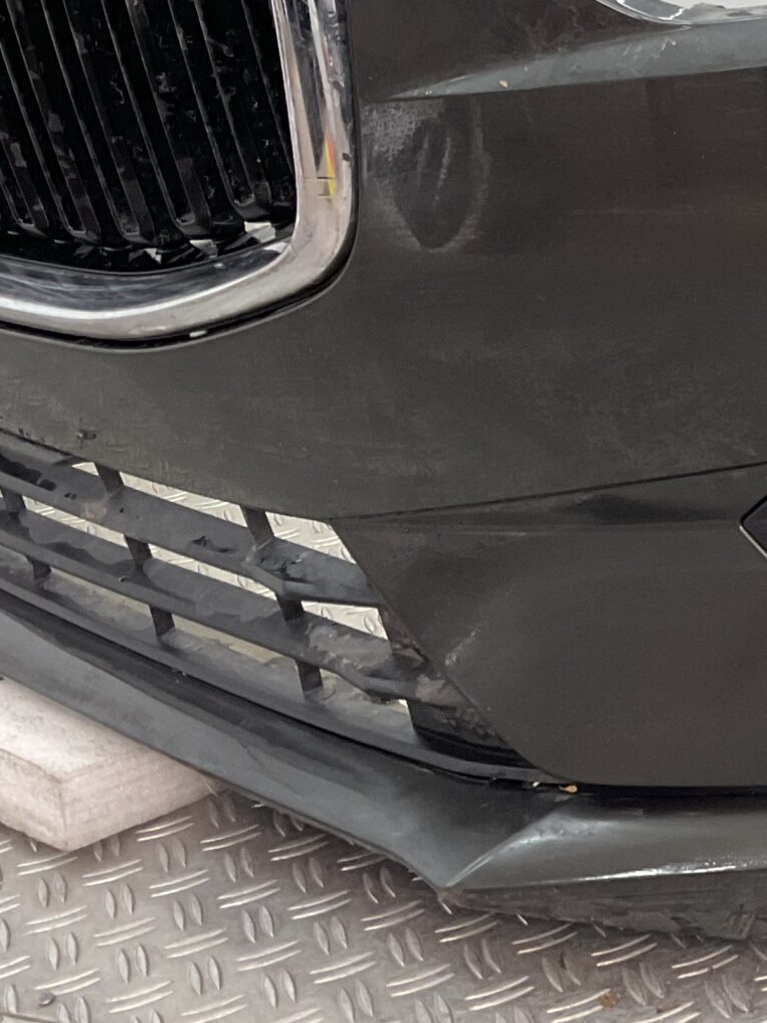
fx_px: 2156
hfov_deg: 18.7
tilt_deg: -20.9
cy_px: 304
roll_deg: +3.3
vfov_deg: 26.4
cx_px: 996
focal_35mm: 73
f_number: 1.8
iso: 40
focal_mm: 3
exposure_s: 1/120
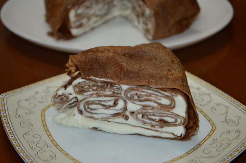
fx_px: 410
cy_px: 82
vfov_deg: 22.6
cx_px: 123
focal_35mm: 60
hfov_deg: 33.4
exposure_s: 1/60
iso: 640
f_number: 5.3
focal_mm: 40
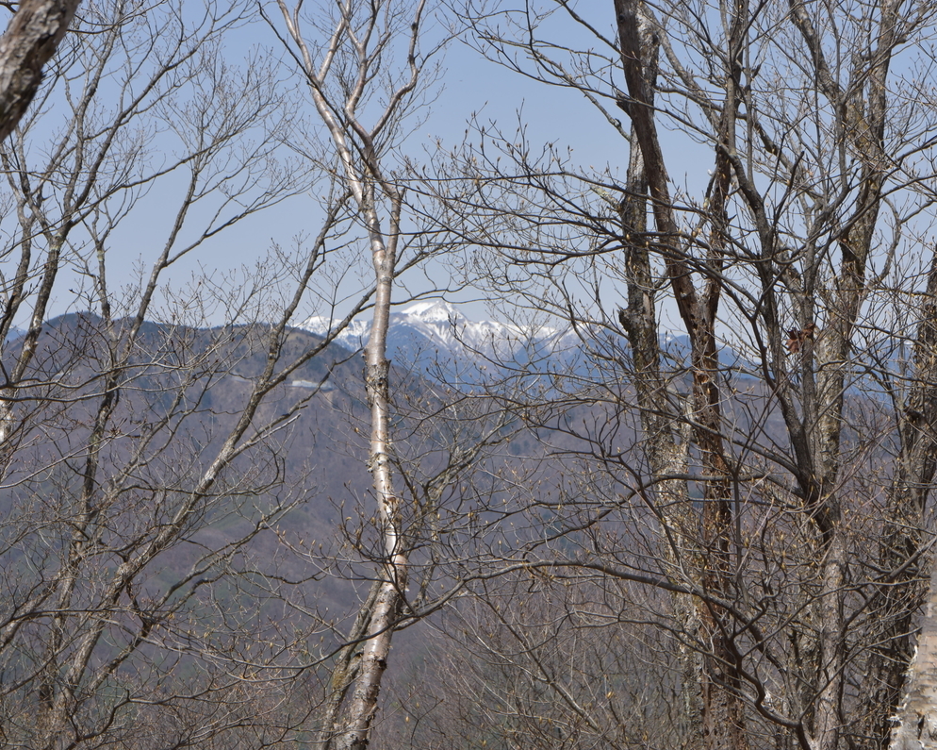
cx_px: 490
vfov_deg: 18.1
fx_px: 2357
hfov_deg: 22.5
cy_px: 376
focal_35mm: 85
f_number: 8
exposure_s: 1/250
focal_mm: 50
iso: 100
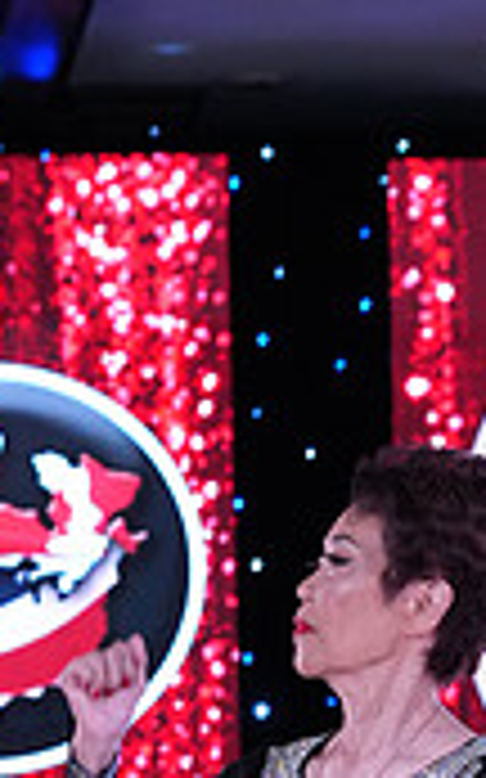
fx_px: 5302
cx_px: 191
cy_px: 1160
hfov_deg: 5.2
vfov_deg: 8.2
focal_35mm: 250
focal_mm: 73
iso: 2500
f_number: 5
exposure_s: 1/250
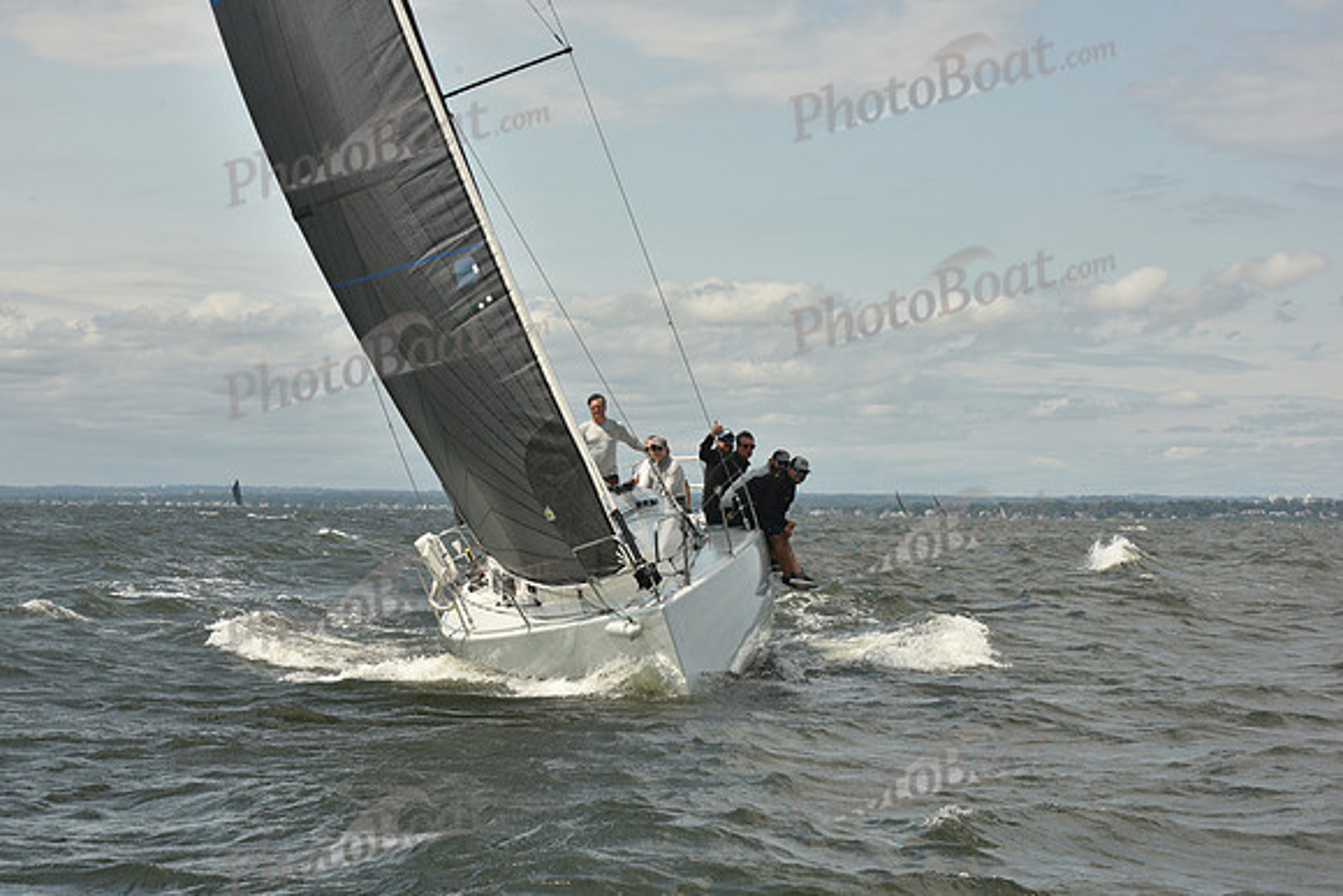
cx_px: 672
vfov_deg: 15.2
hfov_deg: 22.6
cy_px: 448
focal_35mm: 90
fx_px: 3358
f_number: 10
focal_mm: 90
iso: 250
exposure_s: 1/800
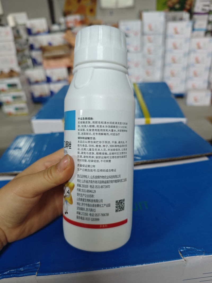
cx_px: 106
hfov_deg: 58.9
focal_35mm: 23
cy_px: 142
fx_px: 188
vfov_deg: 73.9
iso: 200
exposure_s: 1/100
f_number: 1.6
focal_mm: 6.55
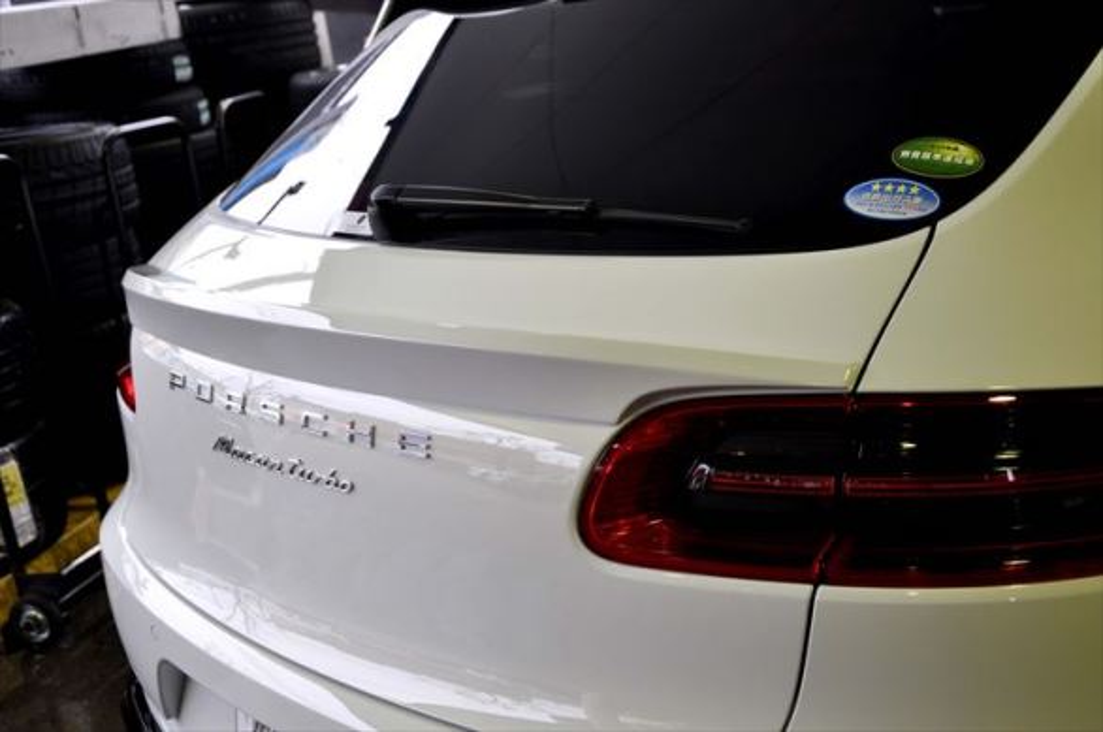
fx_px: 1560
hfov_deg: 38.9
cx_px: 552
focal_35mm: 51
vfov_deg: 26.4
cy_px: 366
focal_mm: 34
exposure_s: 1/30
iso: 200
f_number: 5.6
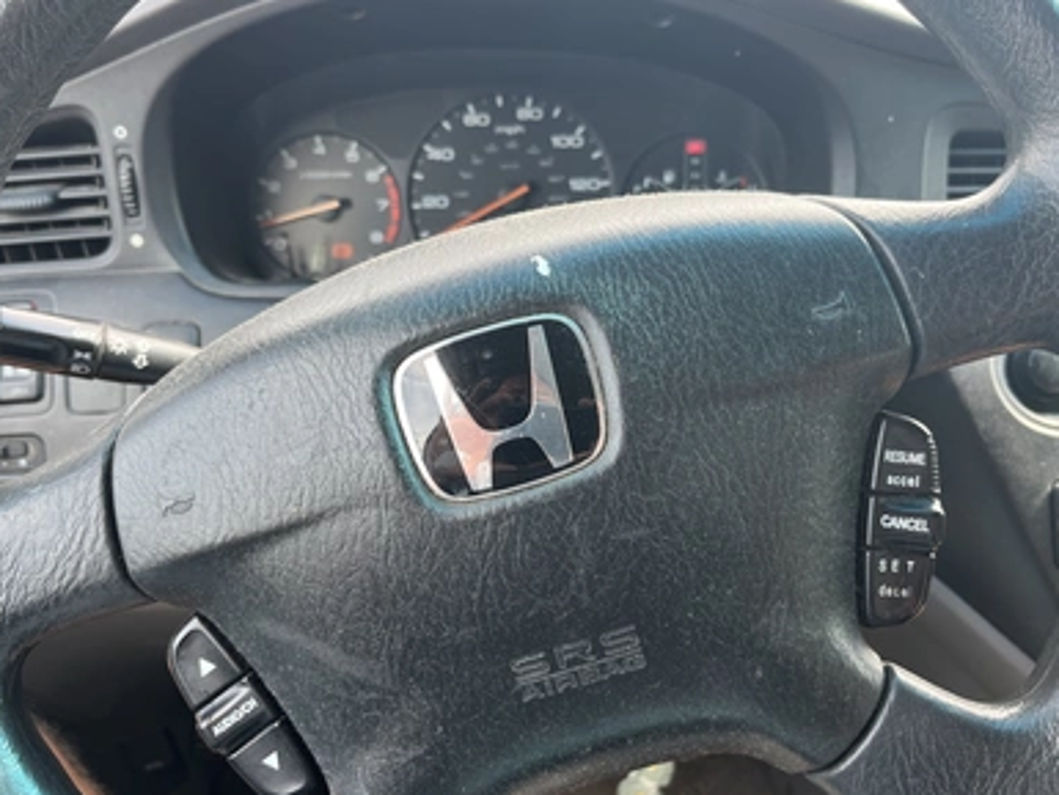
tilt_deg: -29.3
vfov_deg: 51.4
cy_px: 391
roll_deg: -0.1
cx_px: 531
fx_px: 826
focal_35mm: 27
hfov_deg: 65.3
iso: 40
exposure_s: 1/122
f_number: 1.6
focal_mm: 5.1
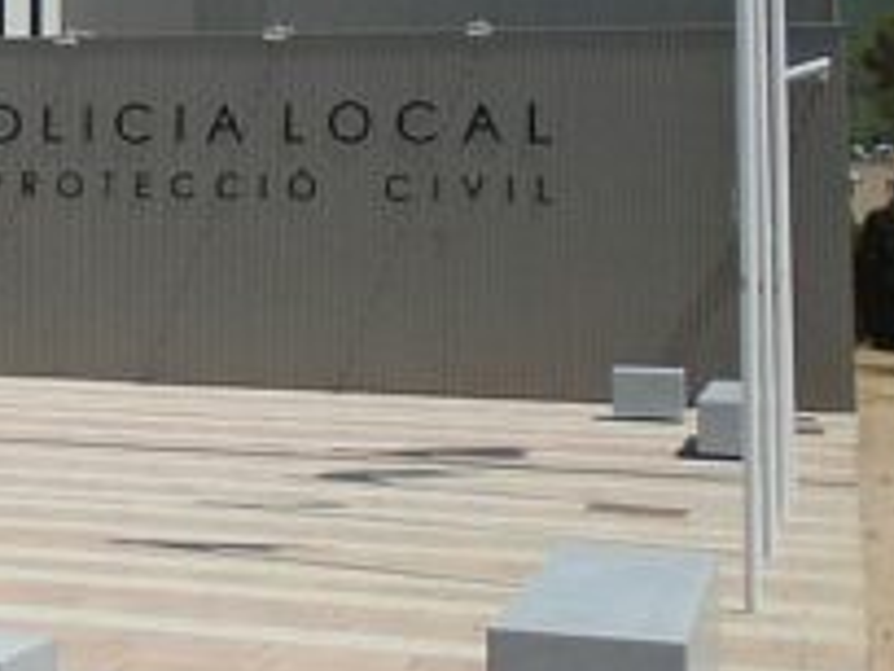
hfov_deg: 17.9
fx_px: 2531
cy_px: 13
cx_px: -438
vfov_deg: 14.9
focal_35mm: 98
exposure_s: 1/320
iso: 100
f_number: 8
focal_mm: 4.6
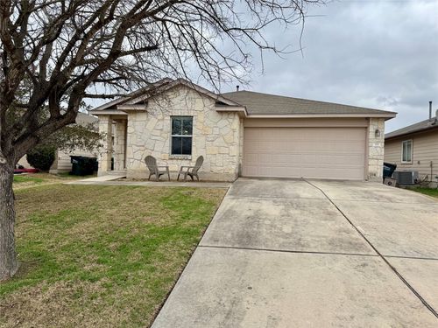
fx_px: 304
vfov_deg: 56.8
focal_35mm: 24
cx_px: 219
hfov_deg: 71.6
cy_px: 164
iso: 80
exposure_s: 1/3247
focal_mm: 6.76
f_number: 1.78
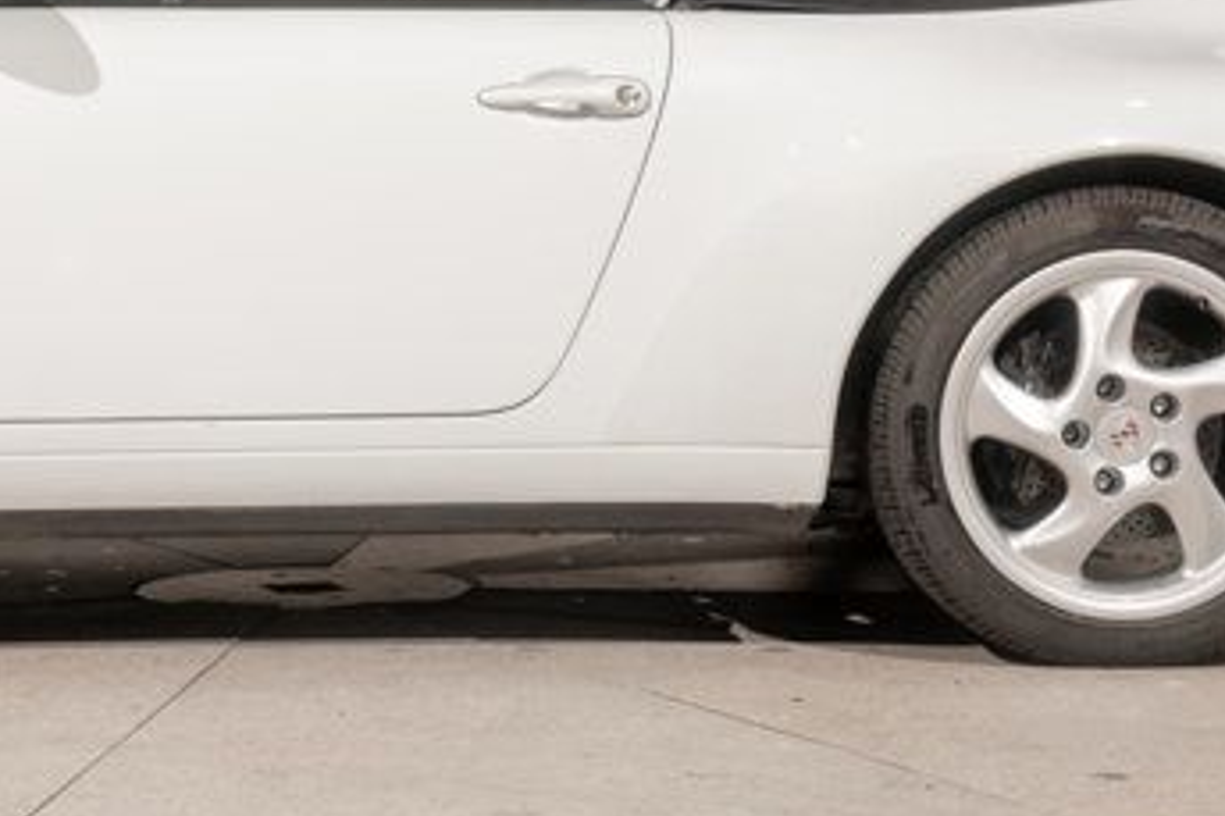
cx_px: 328
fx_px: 5067
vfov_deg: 9.2
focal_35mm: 149
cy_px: 77
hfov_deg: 13.7
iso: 250
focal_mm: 50
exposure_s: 1/60
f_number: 7.1
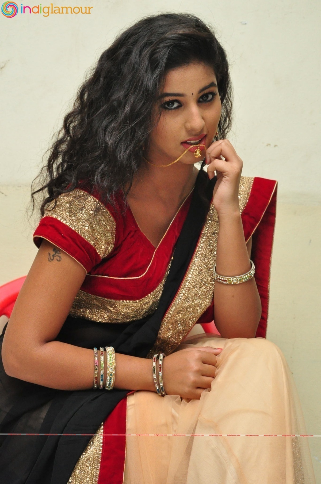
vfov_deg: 28.1
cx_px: 160
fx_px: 966
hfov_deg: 18.9
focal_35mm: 72
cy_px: 242
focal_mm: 48
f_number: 7.1
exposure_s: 1/125
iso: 1600
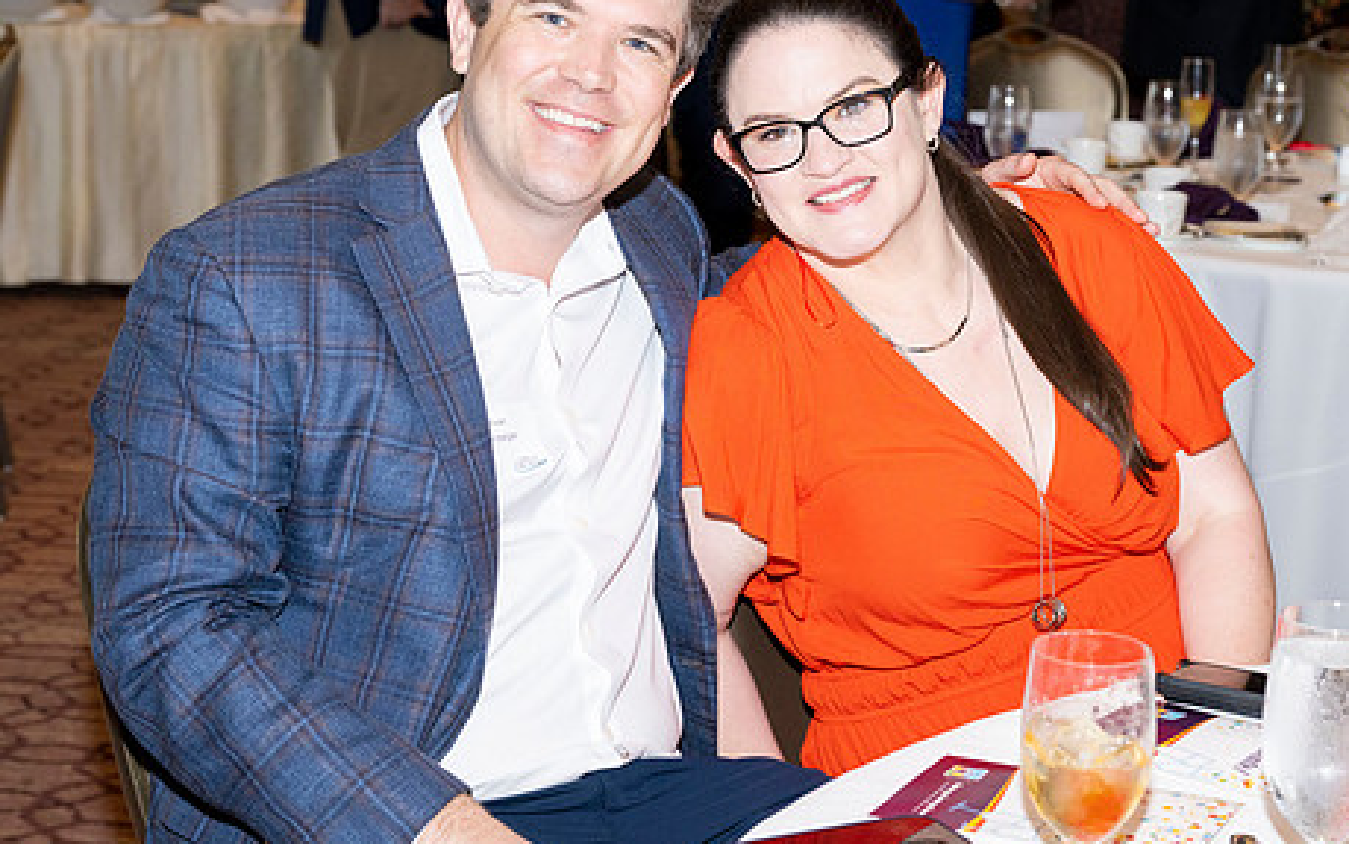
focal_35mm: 76
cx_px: 735
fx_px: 2794
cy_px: 304
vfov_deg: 17.1
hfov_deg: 27.1
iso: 1000
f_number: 5.6
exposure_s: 1/160
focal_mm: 59
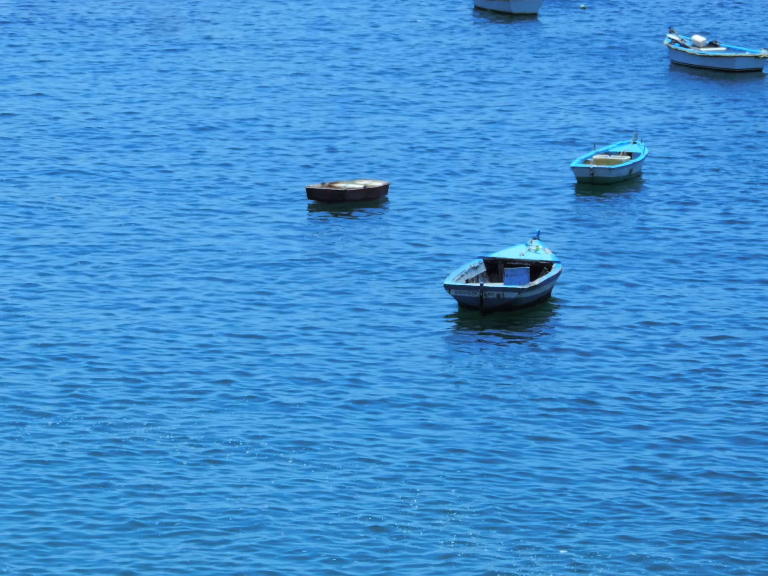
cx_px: 303
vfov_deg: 5.6
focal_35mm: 265
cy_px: 135
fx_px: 5880
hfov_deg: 7.5
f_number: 4.5
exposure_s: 1/640
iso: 80
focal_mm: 30.3
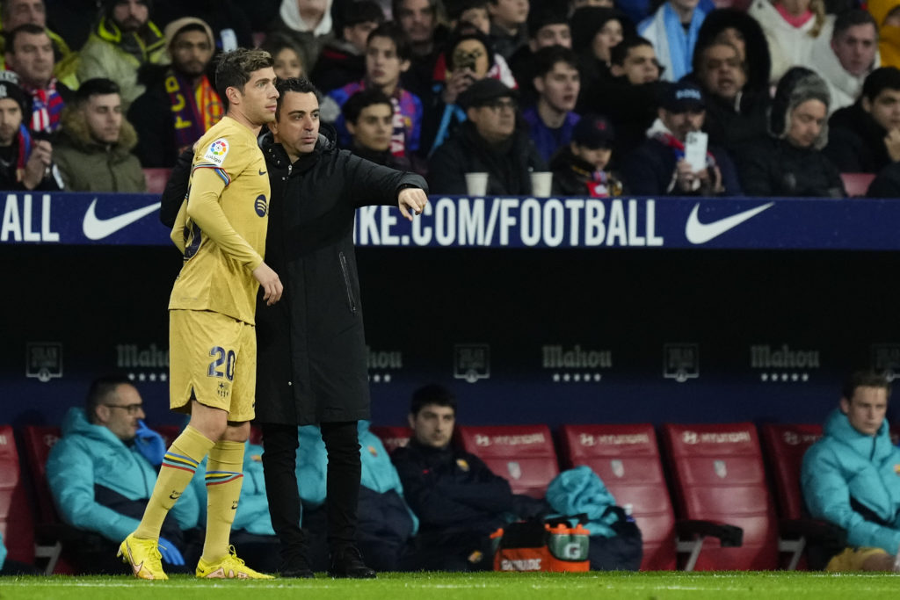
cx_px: 450
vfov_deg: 2.3
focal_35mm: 600
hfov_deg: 3.4
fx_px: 15001
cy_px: 300
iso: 3200
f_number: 3.2
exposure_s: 1/1600
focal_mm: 400
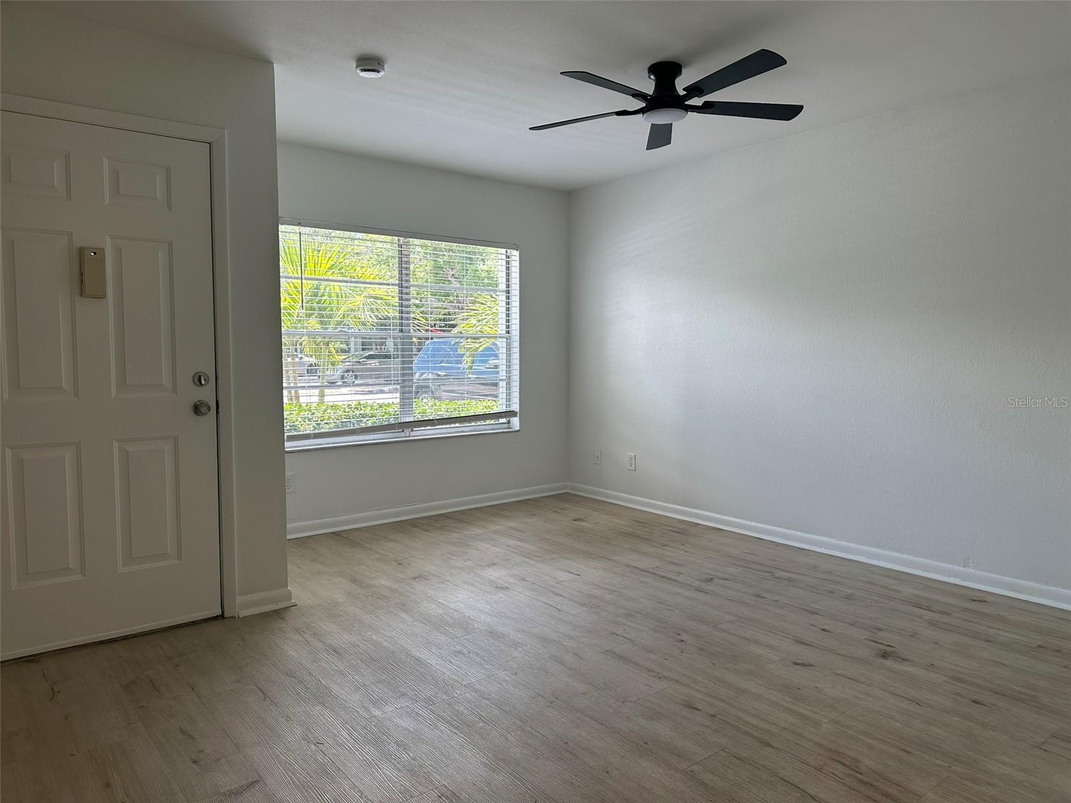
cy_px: 402
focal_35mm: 24
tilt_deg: -3.9
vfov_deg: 56.8
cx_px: 536
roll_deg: -0.1
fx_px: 743
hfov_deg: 71.6
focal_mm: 6.86
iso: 64
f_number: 1.78
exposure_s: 1/229
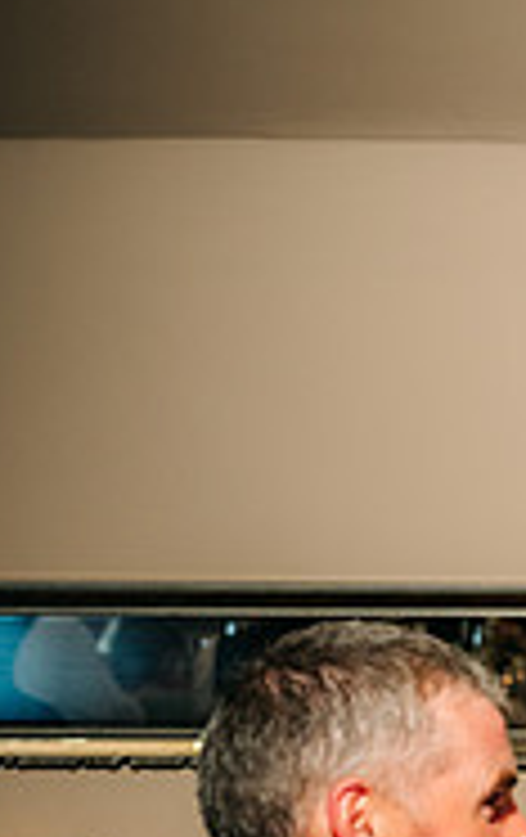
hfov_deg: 10.2
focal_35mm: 111
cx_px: 1281
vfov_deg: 18.3
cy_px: 835
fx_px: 2534
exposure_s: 1/200
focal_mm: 35
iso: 640
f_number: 2.5
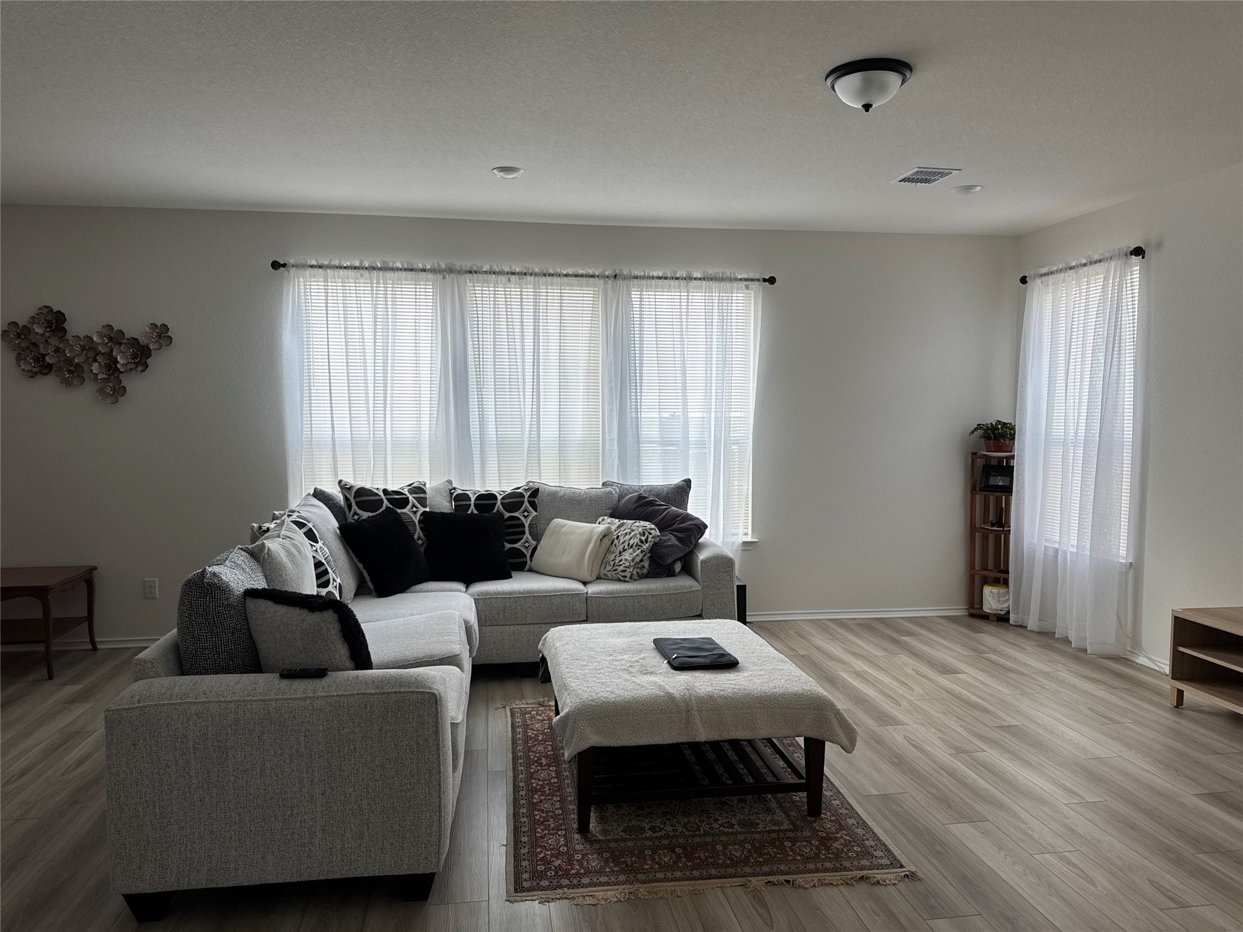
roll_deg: +0.4
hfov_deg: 71.6
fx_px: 862
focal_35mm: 24
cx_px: 622
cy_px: 466
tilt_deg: -3.8
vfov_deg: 56.8
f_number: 1.78
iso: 64
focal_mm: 6.76
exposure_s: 1/120
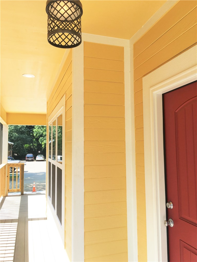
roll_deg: +1.0
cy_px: 131
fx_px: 220
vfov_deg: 61.7
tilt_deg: +3.4
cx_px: 98
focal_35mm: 29
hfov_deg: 48.2
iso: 25
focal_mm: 4.15
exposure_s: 1/422
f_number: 2.2
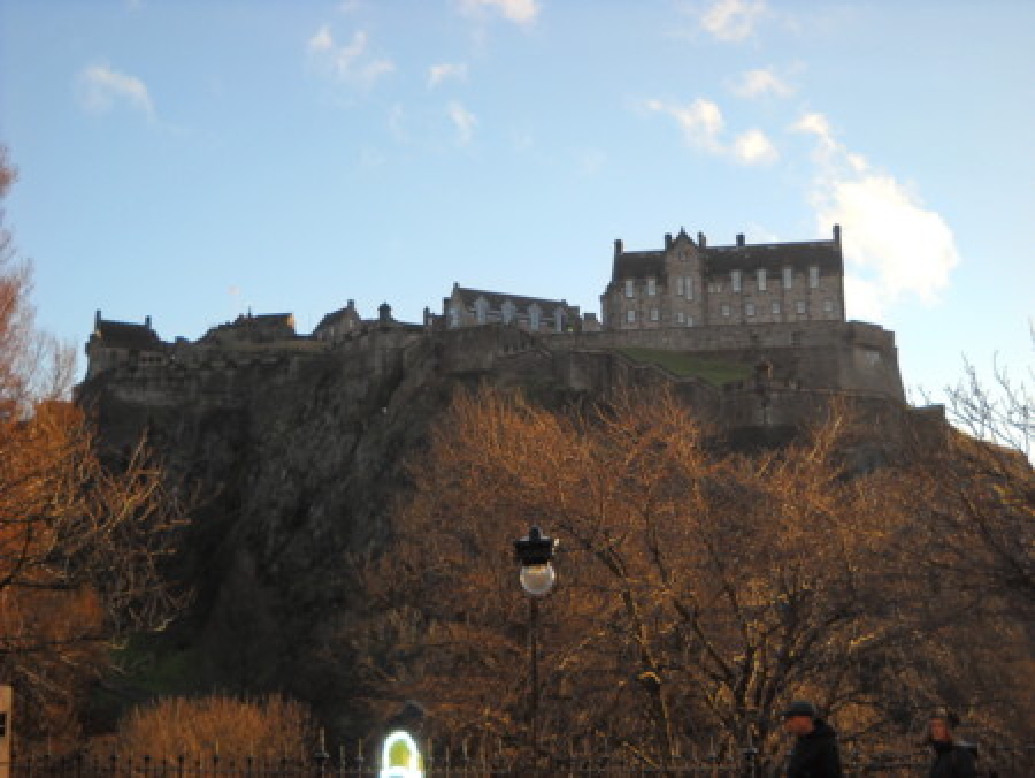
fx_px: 1436
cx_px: 518
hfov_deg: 39.6
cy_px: 389
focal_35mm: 48
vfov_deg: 30.3
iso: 64
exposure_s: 1/209
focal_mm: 7.88
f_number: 3.3
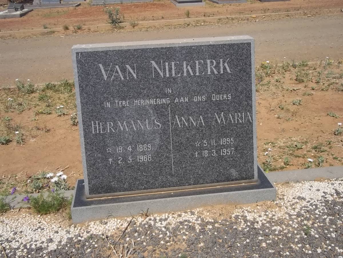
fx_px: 396
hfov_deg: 46.8
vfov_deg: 36.0
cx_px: 172
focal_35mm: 40
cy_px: 129
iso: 80
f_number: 6.3
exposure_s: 1/500
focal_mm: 7.1
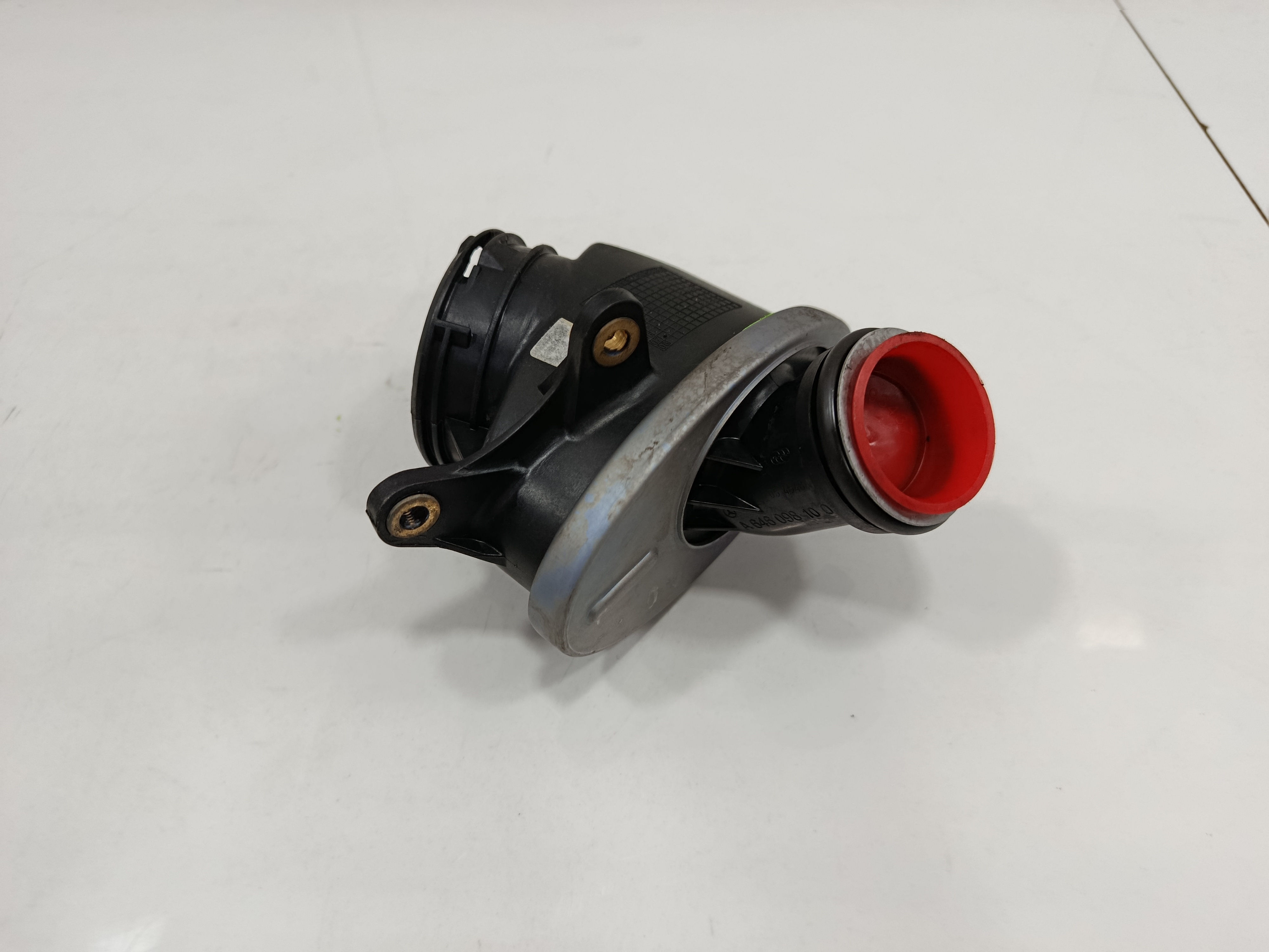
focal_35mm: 24
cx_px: 634
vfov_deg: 56.8
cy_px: 476
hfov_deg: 71.6
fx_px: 880
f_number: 1.7
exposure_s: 1/100
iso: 902
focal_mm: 5.24
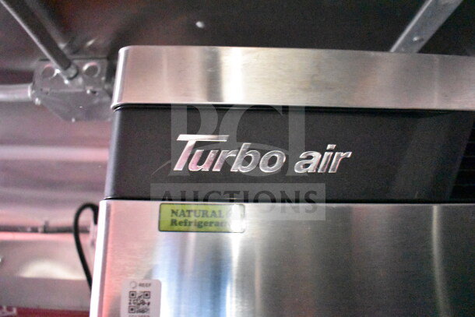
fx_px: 356
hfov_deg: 67.4
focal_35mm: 27
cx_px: 238
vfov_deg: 48.0
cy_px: 158
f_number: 3.5
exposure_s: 1/25
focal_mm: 18
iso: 25600
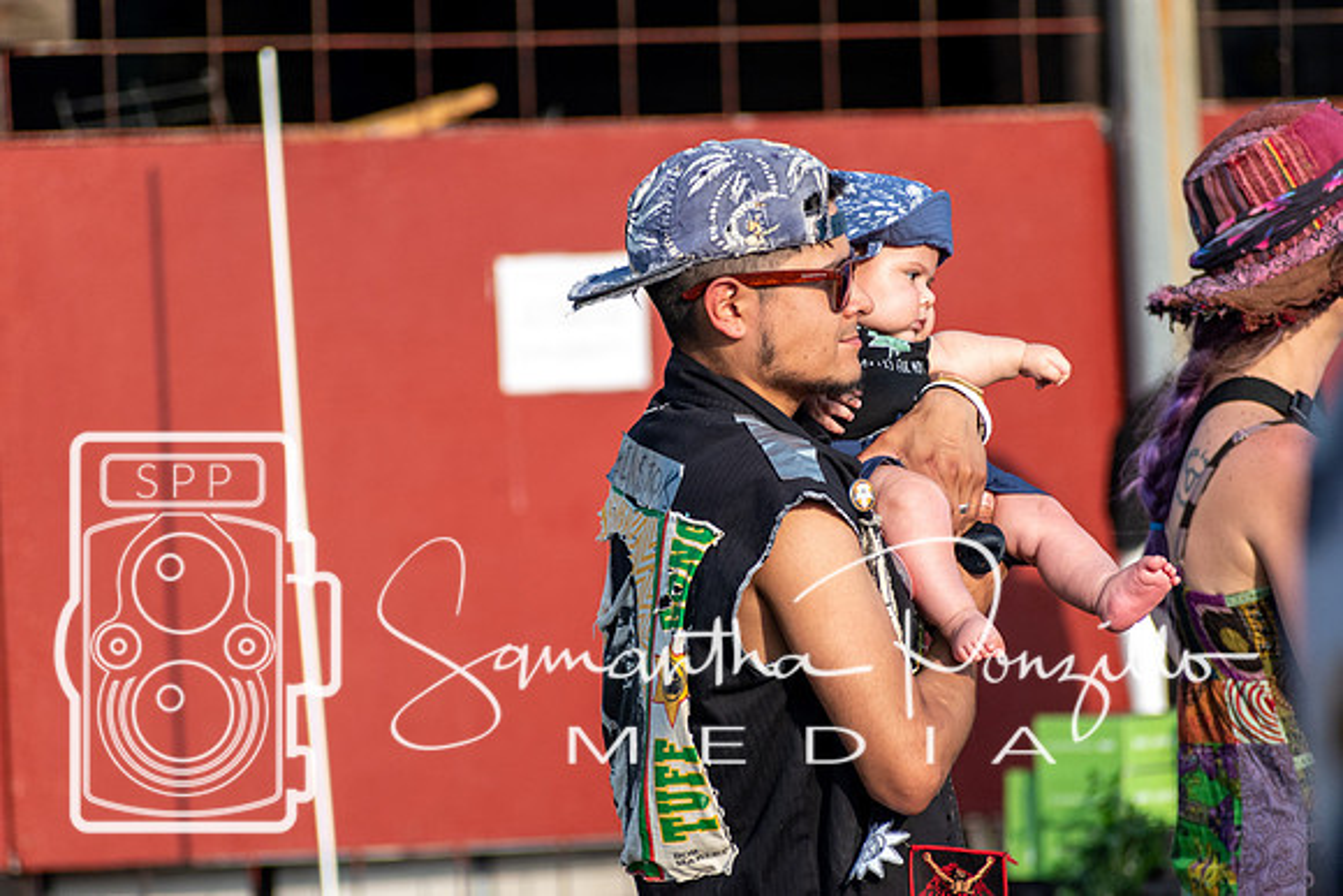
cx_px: 672
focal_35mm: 450
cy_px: 448
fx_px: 16791
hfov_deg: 4.6
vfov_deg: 3.1
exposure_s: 1/1250
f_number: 6.3
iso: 400
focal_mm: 300
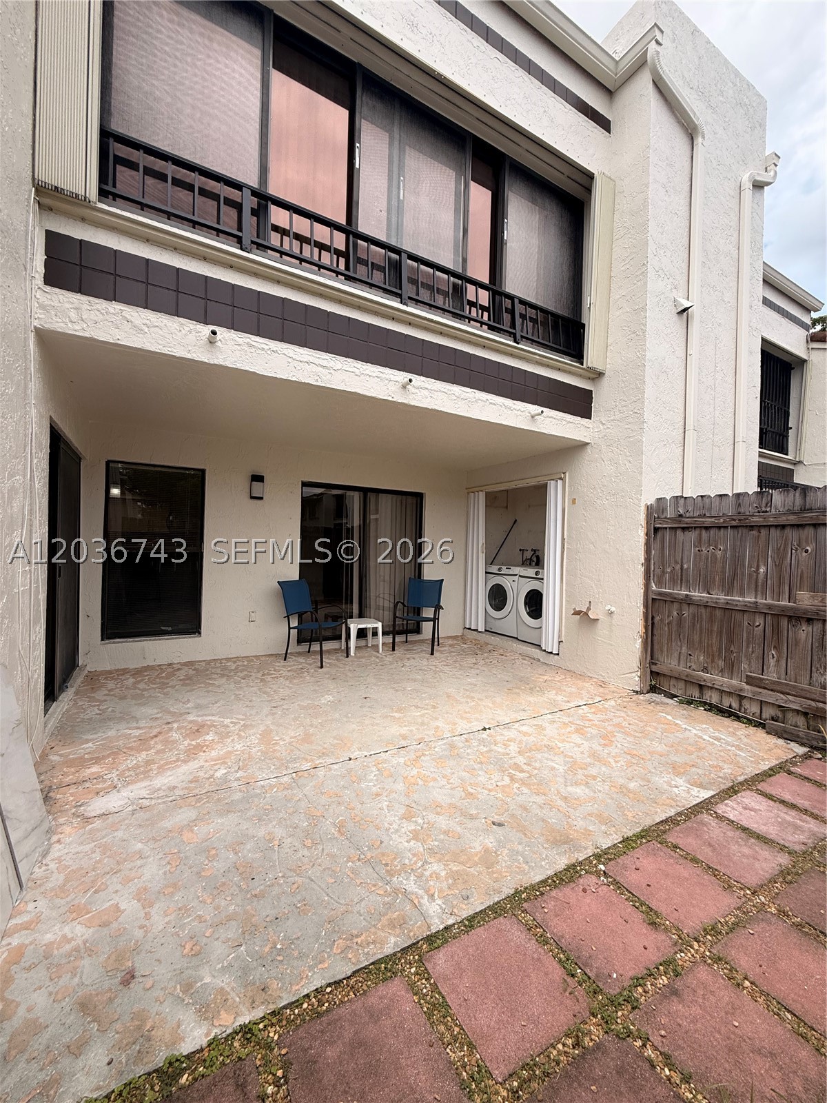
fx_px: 446
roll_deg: -1.6
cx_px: 414
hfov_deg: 85.7
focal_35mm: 14
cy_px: 552
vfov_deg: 102.1
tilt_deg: +0.6
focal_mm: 2.22
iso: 50
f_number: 2.2
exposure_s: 1/1497
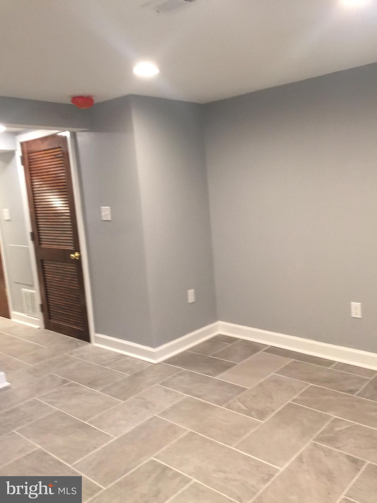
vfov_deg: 61.7
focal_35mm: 29
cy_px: 252
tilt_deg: -7.1
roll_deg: +4.2
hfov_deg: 48.2
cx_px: 188
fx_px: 421
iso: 40
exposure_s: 1/15
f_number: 2.2
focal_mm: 4.15
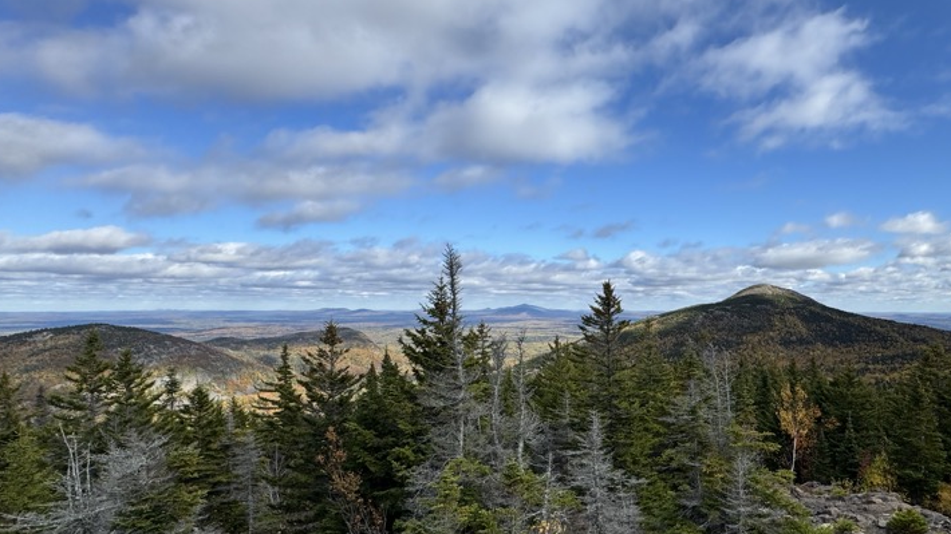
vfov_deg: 51.3
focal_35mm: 22
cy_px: 306
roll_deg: +1.0
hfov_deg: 78.9
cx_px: 624
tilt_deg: +0.4
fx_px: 555
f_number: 2.2
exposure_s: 1/1832
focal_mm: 2.22
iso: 50
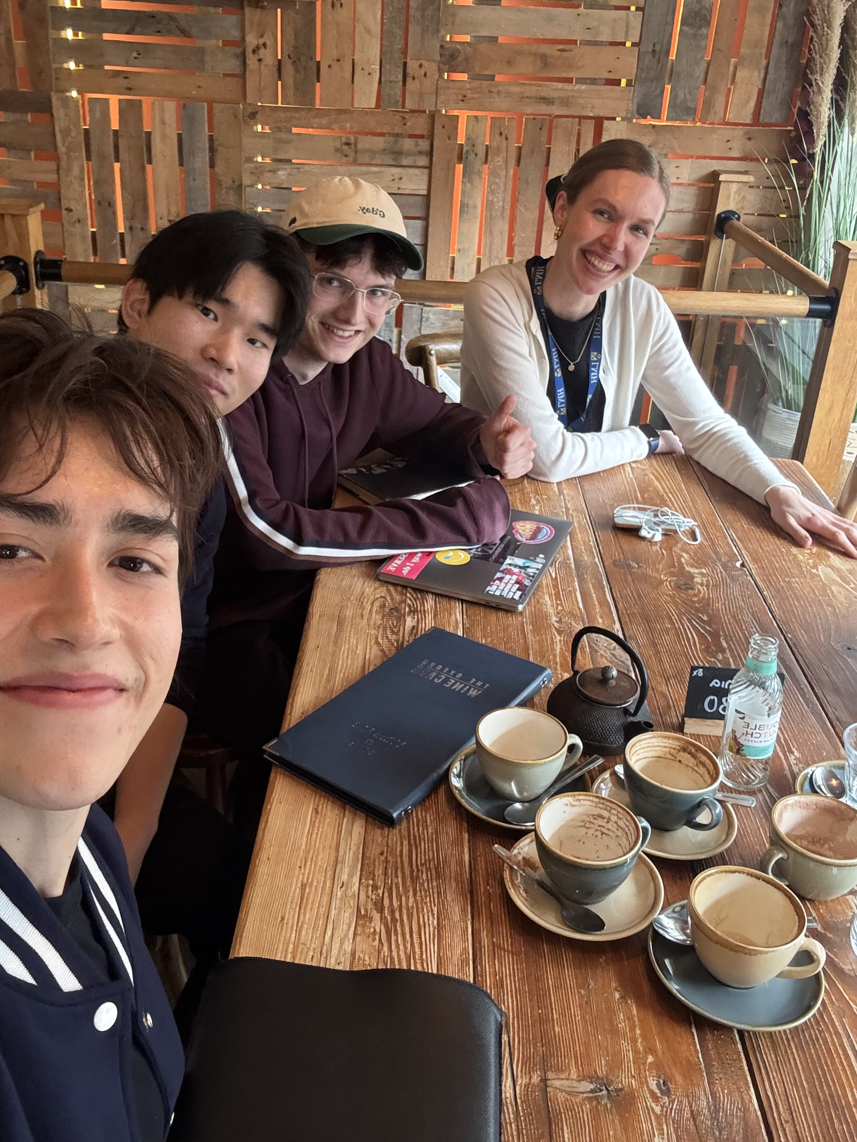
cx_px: 392
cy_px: 518
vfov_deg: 55.3
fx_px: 1089
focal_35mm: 33
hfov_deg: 42.9
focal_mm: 2.69
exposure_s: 1/50
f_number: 1.9
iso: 250
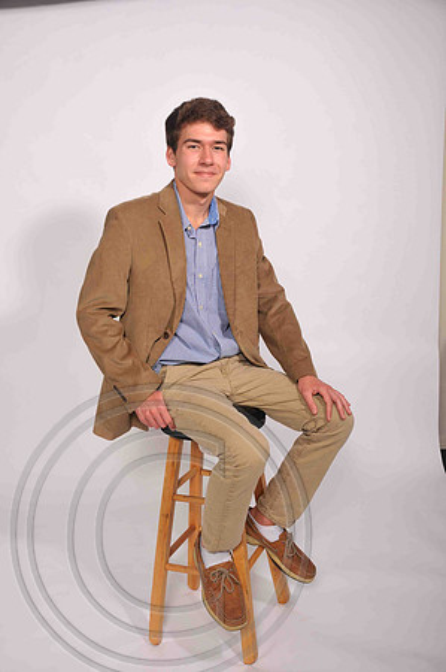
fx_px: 726
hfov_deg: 34.1
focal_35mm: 39
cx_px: 223
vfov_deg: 49.6
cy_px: 336
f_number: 5
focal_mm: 26
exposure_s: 1/160
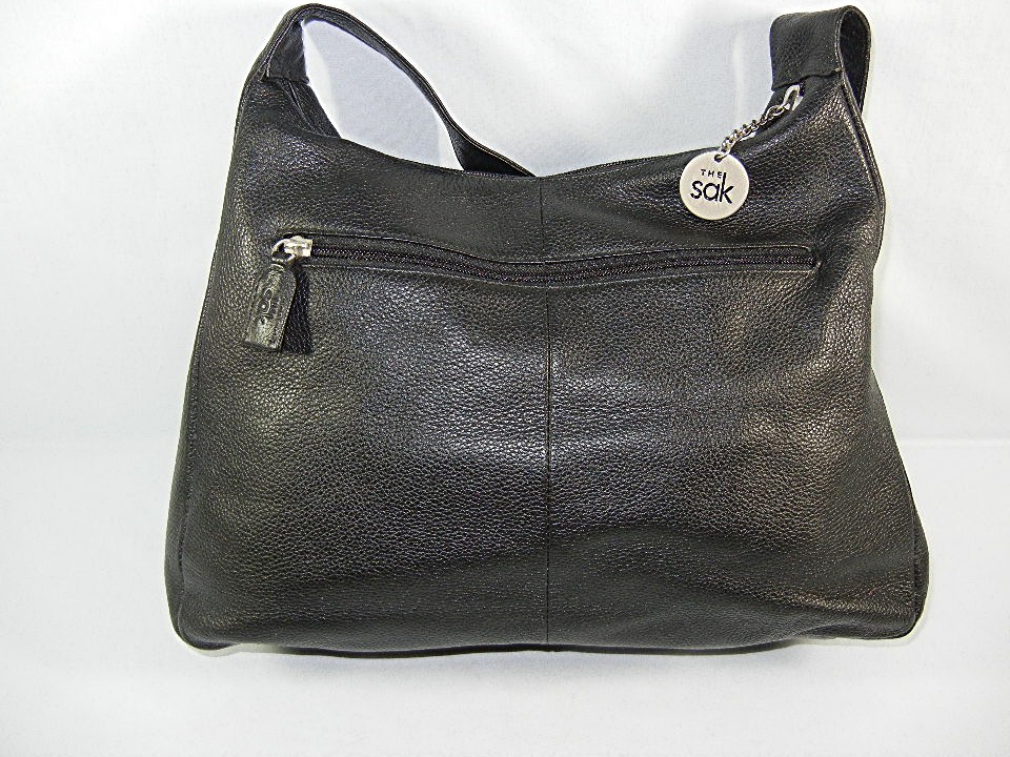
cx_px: 530
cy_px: 357
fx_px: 934
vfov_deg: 44.1
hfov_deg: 56.8
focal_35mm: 32
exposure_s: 1/30
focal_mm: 5.4
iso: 200
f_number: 3.5
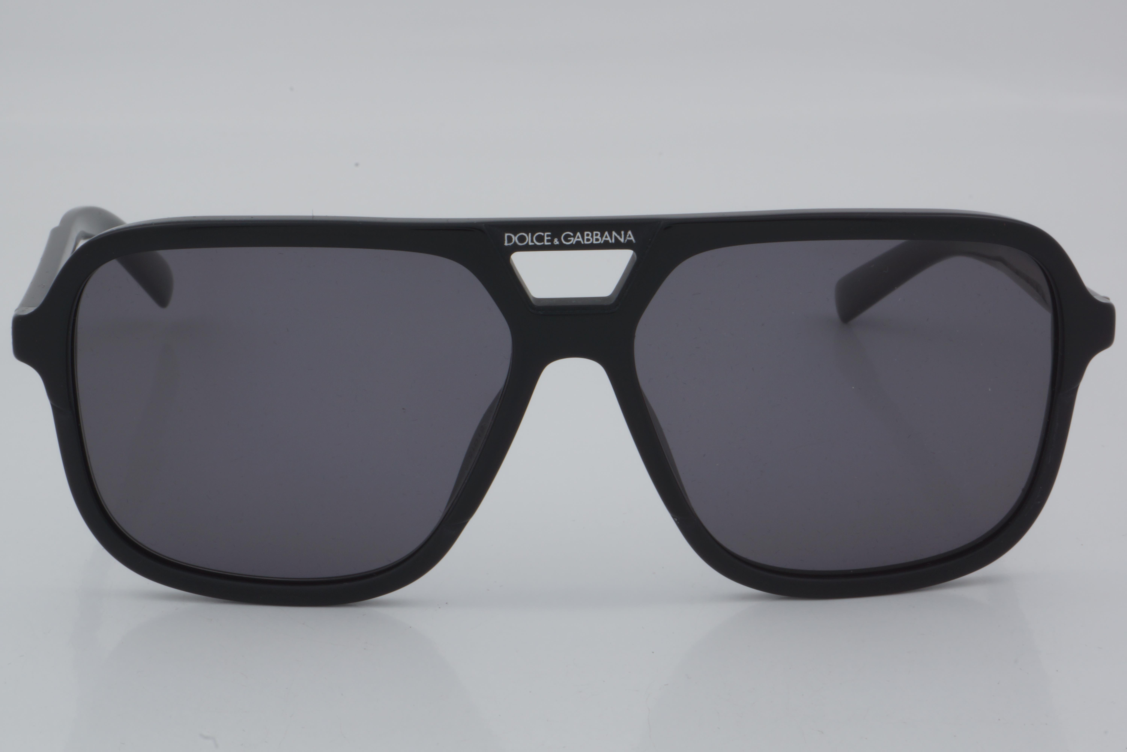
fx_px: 2583
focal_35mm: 82
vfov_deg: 16.6
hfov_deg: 24.6
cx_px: 564
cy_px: 376
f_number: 32
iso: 100
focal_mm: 55
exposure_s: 1/4
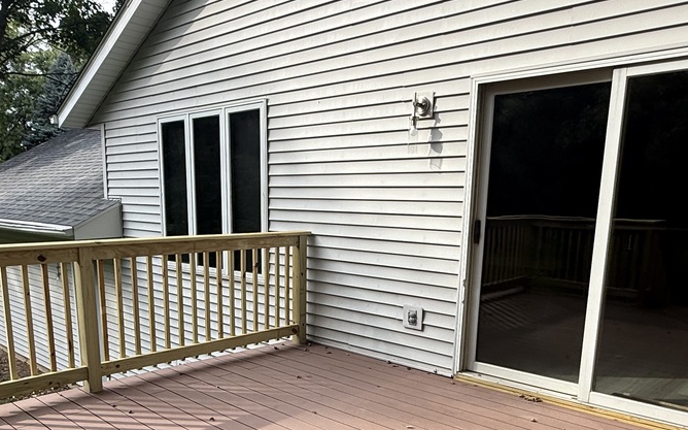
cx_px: 303
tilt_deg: -11.7
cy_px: 327
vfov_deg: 38.3
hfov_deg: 59.5
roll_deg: -0.6
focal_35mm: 32
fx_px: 600
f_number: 2.2
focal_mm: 2.22
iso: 50
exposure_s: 1/445
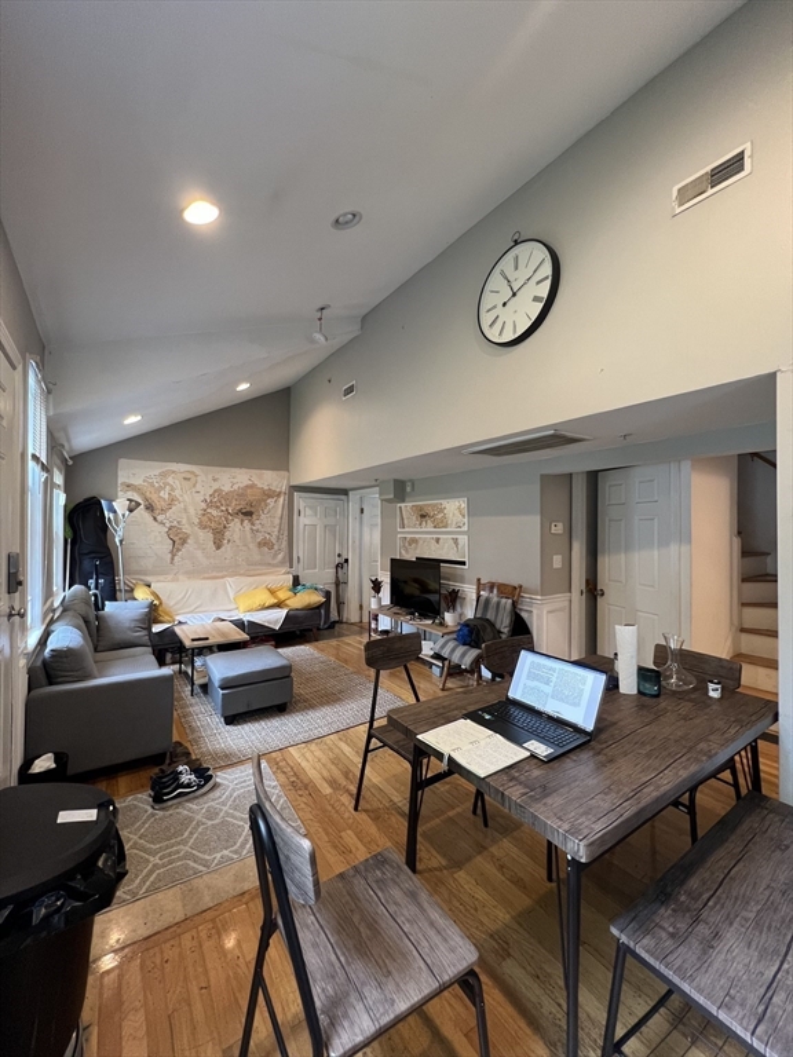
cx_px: 396
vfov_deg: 106.2
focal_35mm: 13
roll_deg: -1.0
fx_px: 397
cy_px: 528
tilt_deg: -0.3
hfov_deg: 89.9
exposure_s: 1/60
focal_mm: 1.57
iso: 200
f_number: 1.8
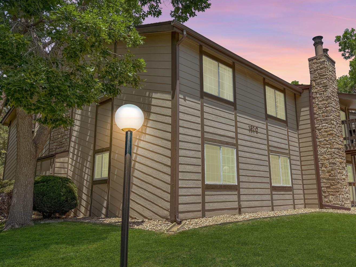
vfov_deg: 48.2
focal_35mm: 29
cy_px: 131
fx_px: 298
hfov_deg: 61.2
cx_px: 213
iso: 80
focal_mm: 6.76
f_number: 1.8
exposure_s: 1/3000
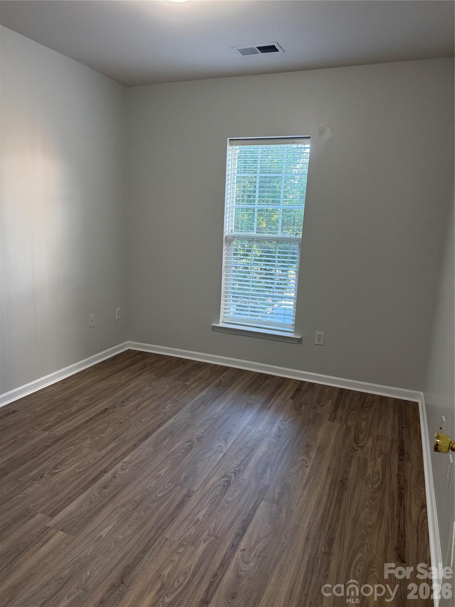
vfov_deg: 71.6
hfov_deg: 56.8
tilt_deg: -9.0
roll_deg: -3.0
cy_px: 304
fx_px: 421
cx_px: 228
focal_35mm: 24
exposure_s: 1/120
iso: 250
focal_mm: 6.76
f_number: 1.78
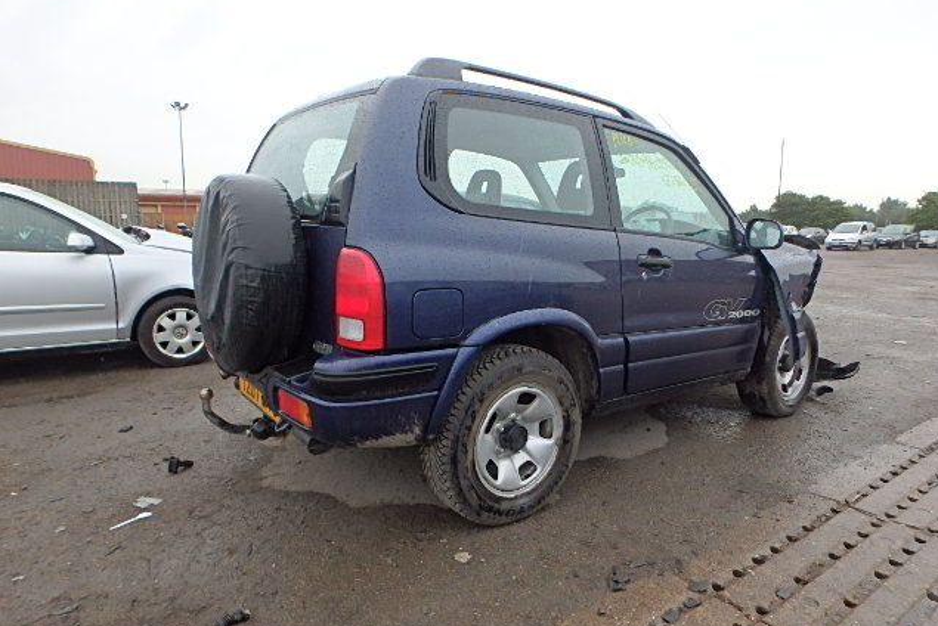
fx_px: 573
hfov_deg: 78.6
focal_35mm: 22
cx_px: 471
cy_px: 314
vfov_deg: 57.3
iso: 125
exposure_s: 1/250
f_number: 3.5
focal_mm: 3.7
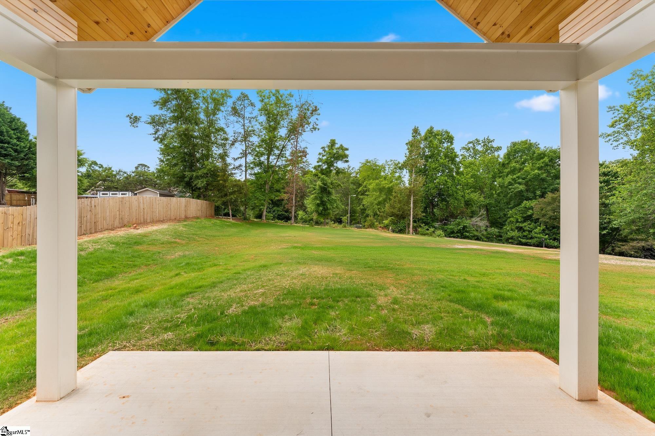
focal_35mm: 14
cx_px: 328
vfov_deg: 81.2
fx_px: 255
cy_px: 218
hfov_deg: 104.3
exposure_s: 1/1250
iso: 400
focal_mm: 14
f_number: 6.3
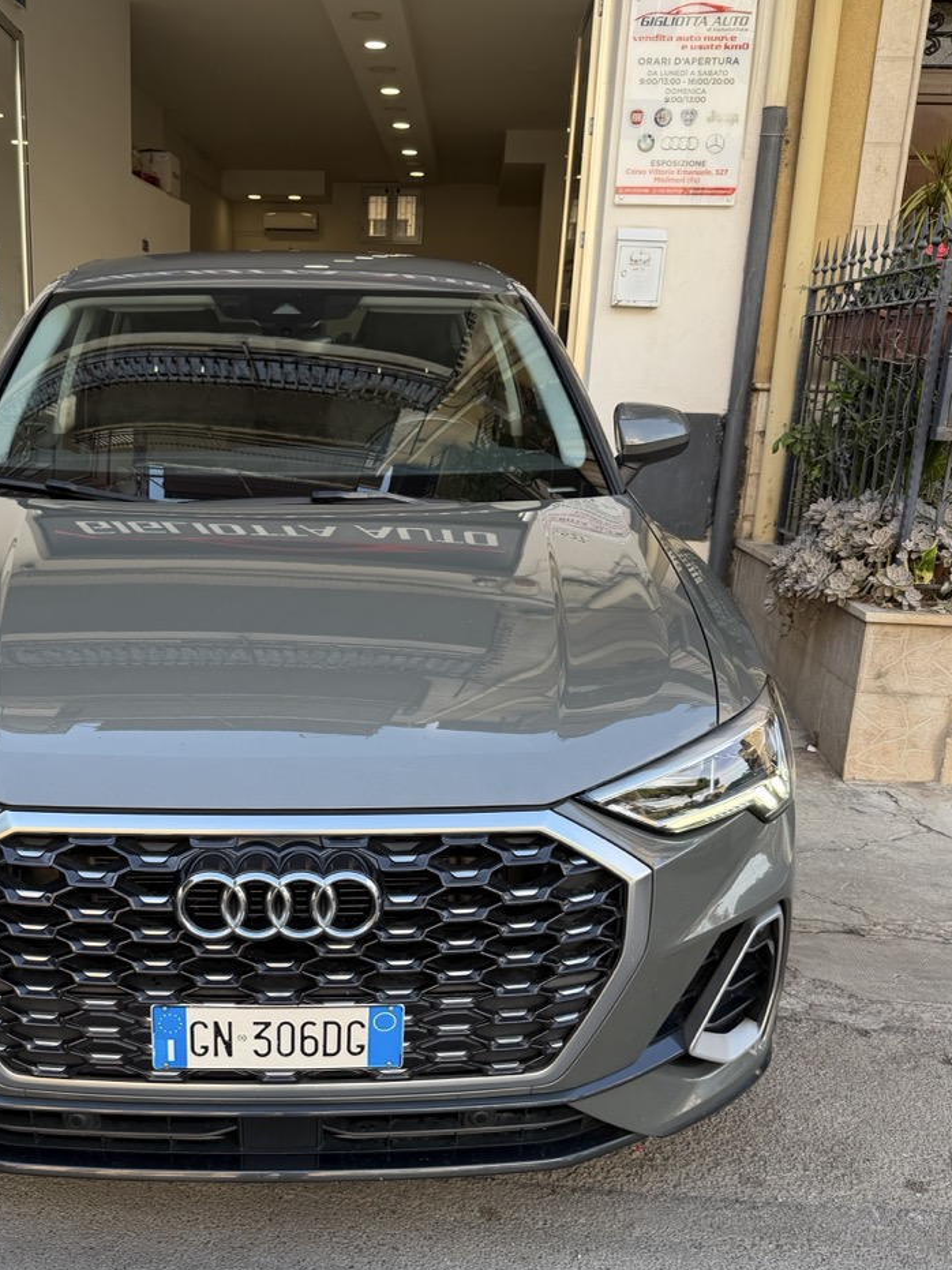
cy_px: 739
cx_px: 319
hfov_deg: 42.4
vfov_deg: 55.1
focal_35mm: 33
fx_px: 1210
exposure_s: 1/433
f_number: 1.78
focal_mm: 6.76
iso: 80
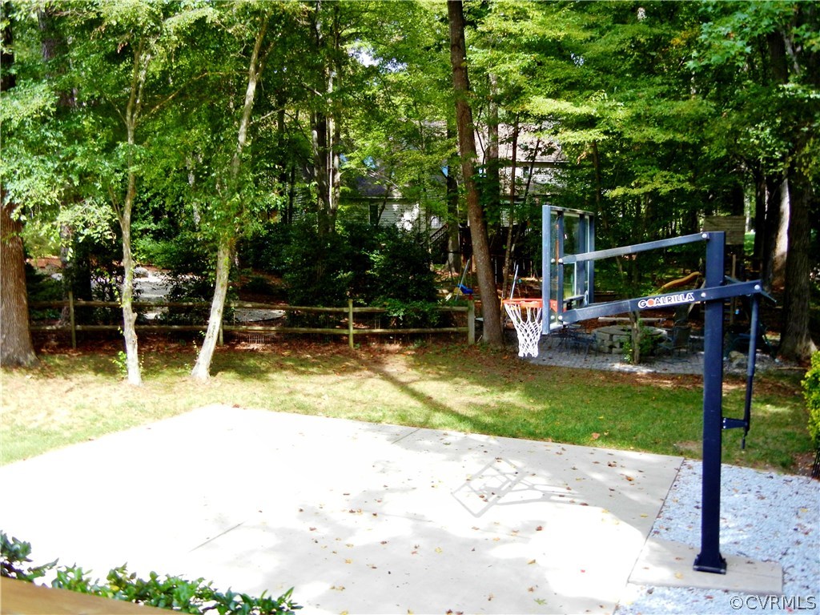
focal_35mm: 34
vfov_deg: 41.8
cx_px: 410
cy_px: 308
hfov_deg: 54.0
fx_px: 805
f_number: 3.6
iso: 160
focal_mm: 6.2
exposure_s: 1/261
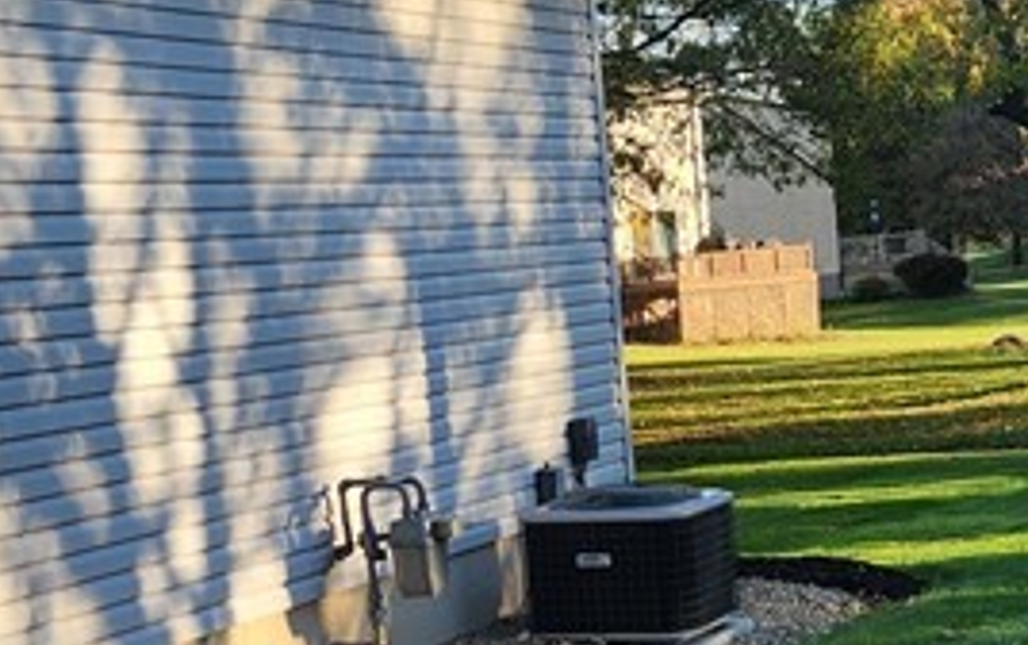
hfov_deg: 22.3
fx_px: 2608
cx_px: 514
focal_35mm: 93
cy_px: 526
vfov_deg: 14.0
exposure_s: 1/291
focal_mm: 5.4
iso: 20
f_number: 1.8
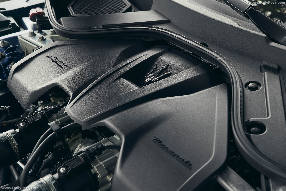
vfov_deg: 27.5
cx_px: 143
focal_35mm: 49
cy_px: 96
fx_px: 389
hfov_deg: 40.3
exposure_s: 1/80
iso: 800
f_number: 7.1
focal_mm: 49
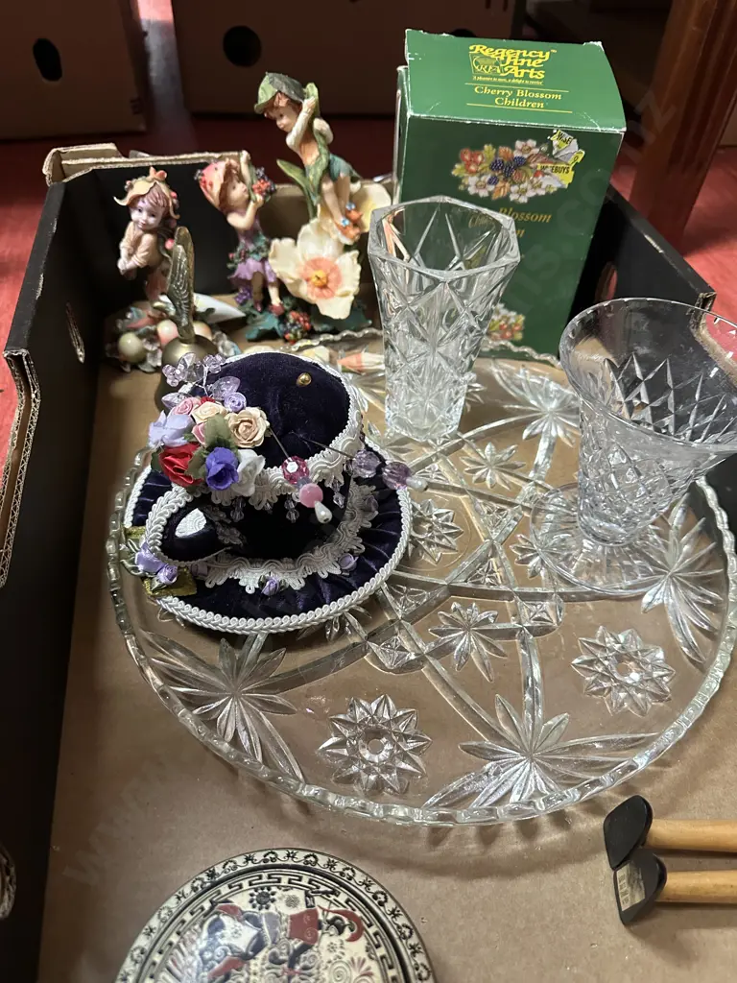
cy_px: 492
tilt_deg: -47.7
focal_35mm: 24
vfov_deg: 71.6
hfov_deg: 56.8
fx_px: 681
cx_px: 368
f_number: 1.78
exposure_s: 1/50
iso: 640
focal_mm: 6.86
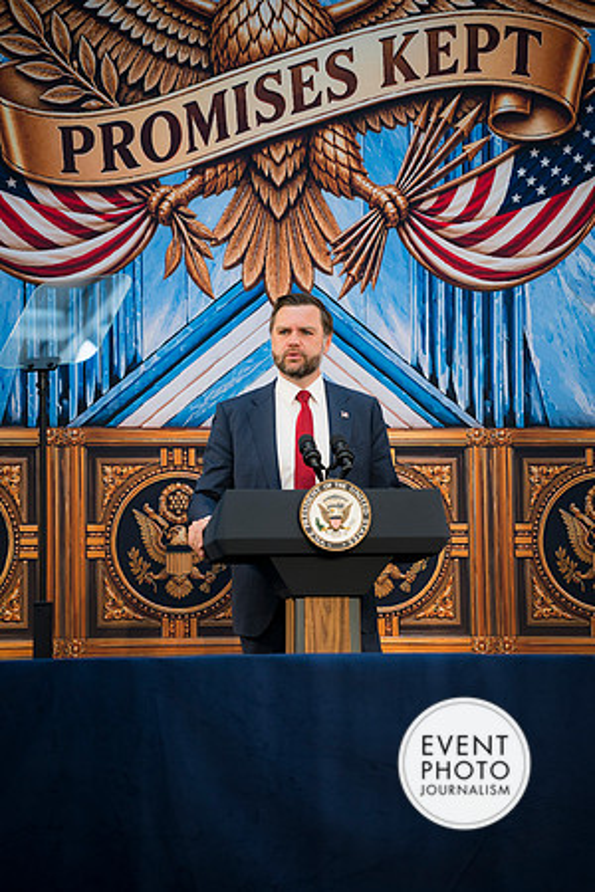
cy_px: 446
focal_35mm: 150
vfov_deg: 13.7
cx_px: 298
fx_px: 3718
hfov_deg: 9.1
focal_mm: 150
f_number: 2.8
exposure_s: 1/320
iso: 450
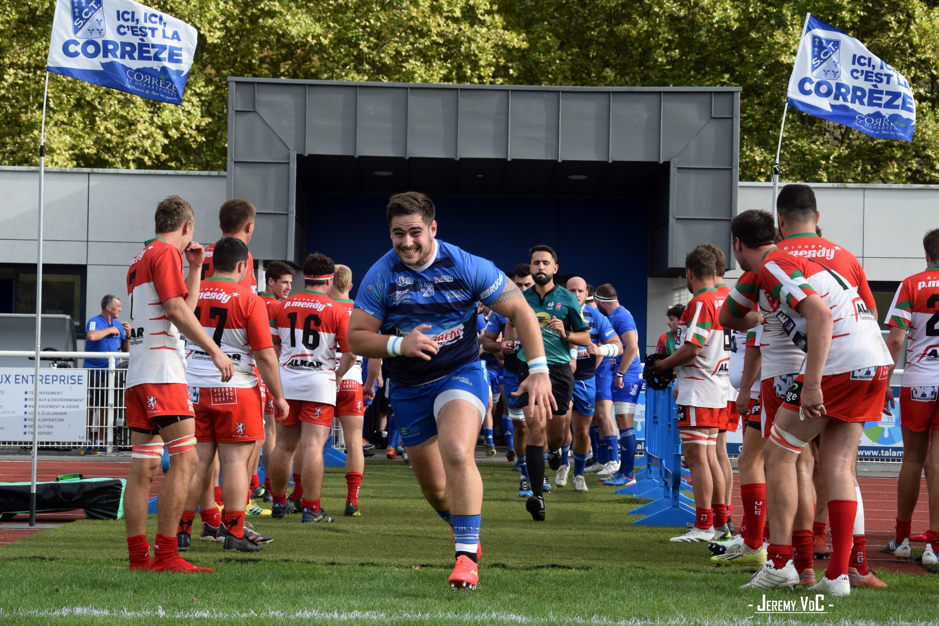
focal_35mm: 68
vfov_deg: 20.2
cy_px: 313
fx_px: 1761
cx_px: 470
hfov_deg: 29.9
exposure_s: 1/1000
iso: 450
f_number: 4.8
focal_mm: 45
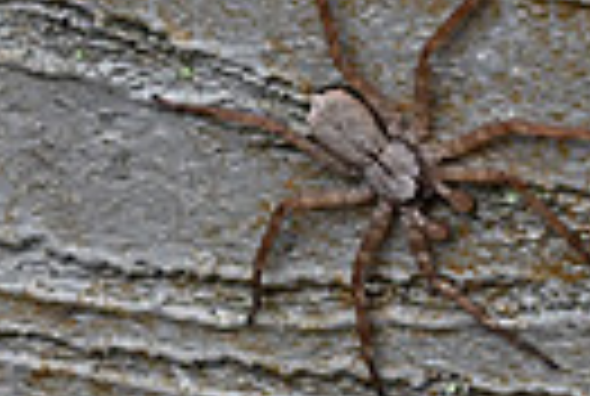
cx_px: 50
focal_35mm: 331
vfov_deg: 4.2
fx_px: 5437
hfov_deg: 6.2
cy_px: 290
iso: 400
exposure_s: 1/100
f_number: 6.3
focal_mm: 50
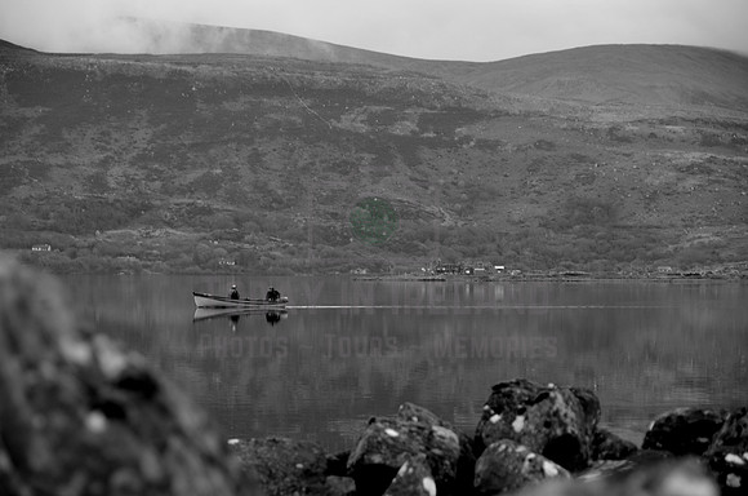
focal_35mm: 158
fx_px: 3265
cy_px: 248
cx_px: 374
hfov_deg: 13.1
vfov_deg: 8.7
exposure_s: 1/25
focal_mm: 105
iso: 200
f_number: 5.3
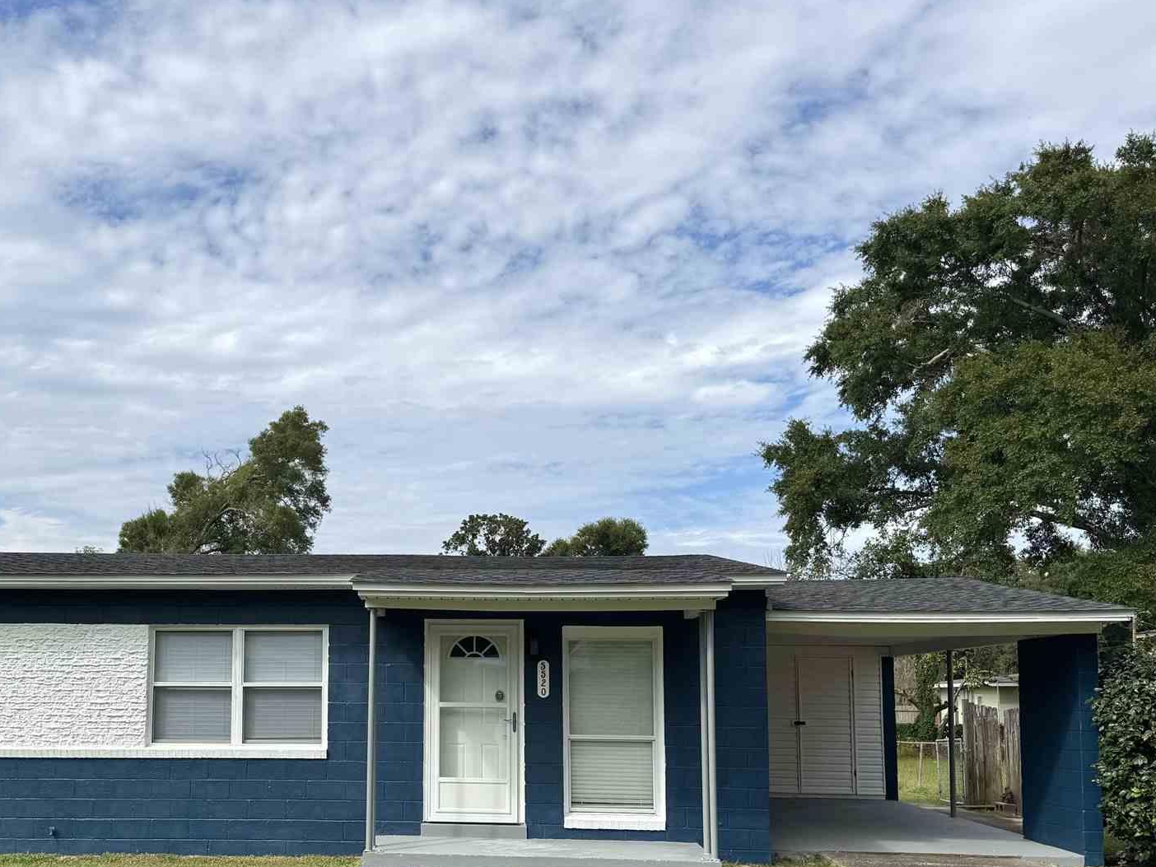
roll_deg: -1.7
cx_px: 400
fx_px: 1169
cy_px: 602
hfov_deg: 51.8
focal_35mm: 35
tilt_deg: +3.4
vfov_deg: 40.0
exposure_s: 1/7092
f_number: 1.78
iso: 80
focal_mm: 6.76
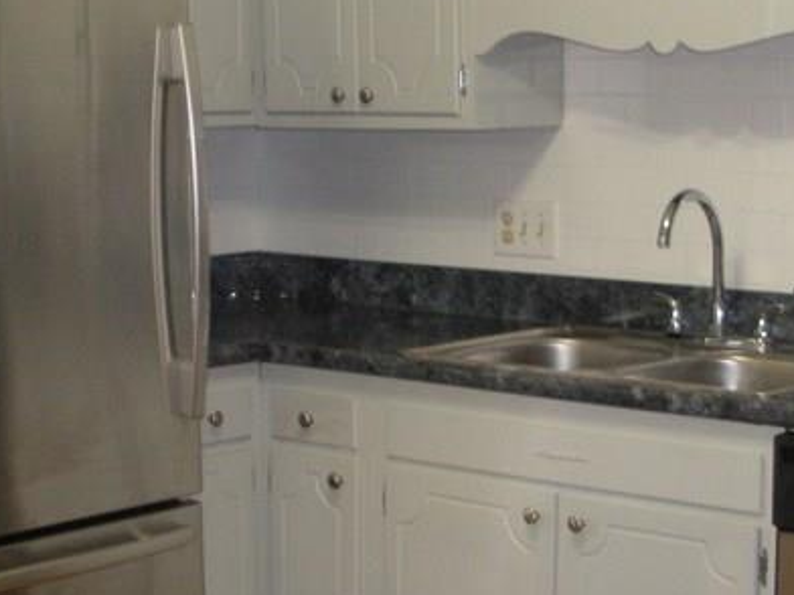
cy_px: 249
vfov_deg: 15.7
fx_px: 2156
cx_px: 494
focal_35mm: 94
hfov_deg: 20.8
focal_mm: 6.3
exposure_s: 1/30
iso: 254
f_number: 3.5
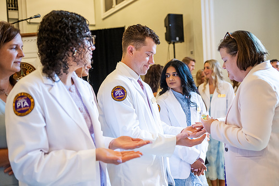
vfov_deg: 33.4
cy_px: 93
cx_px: 140
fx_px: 310
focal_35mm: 40
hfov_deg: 48.4
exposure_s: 1/200
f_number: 3.2
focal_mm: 40
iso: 3200
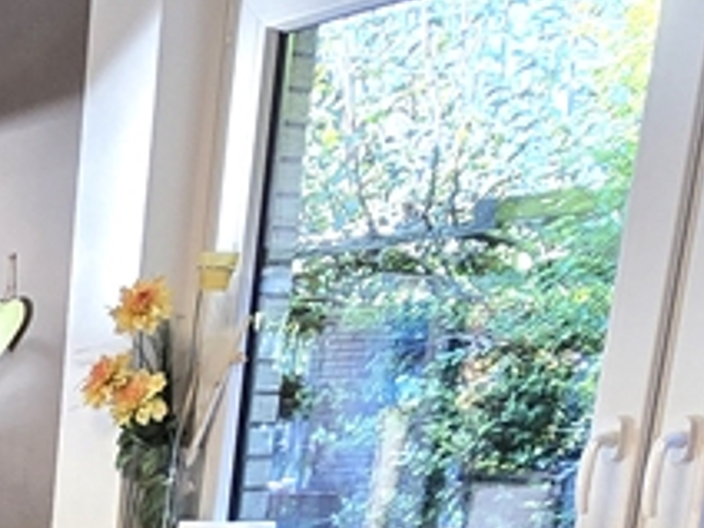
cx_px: -495
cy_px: 834
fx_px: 997
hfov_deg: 23.9
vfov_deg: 22.9
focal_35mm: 49
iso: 80
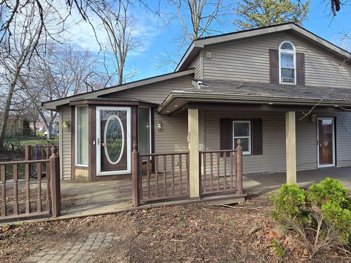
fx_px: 203
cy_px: 128
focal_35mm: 20
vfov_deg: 65.9
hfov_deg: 80.4
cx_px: 217
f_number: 2.2
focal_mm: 2.2
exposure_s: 1/843
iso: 50
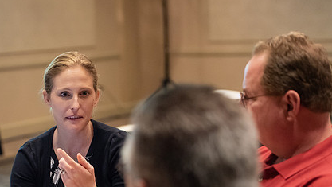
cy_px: 144
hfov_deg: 20.9
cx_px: 132
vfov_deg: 11.9
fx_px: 898
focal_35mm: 102
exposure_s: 1/200
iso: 5000
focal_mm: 70
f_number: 2.8
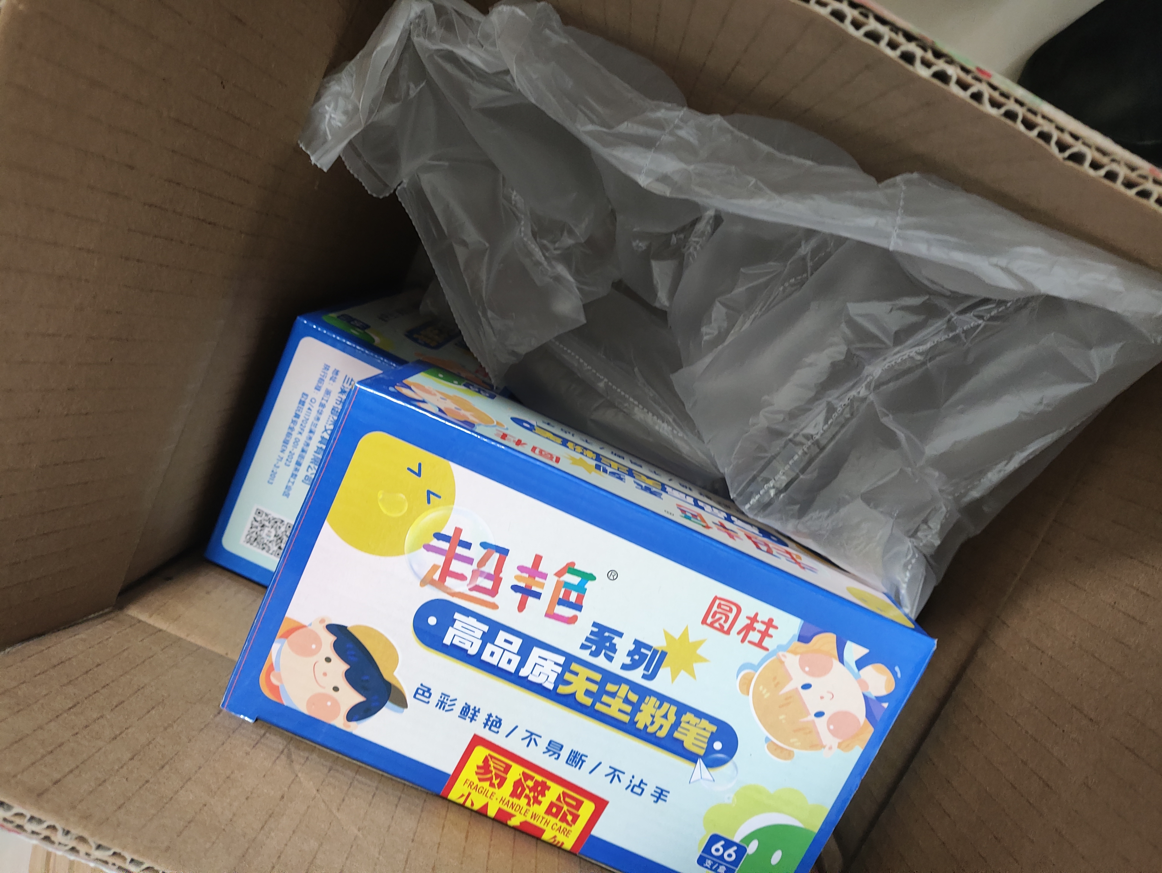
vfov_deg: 56.9
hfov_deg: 71.6
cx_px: 581
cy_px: 436
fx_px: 806
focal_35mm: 24
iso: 800
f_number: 1.8
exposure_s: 1/25
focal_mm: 4.68
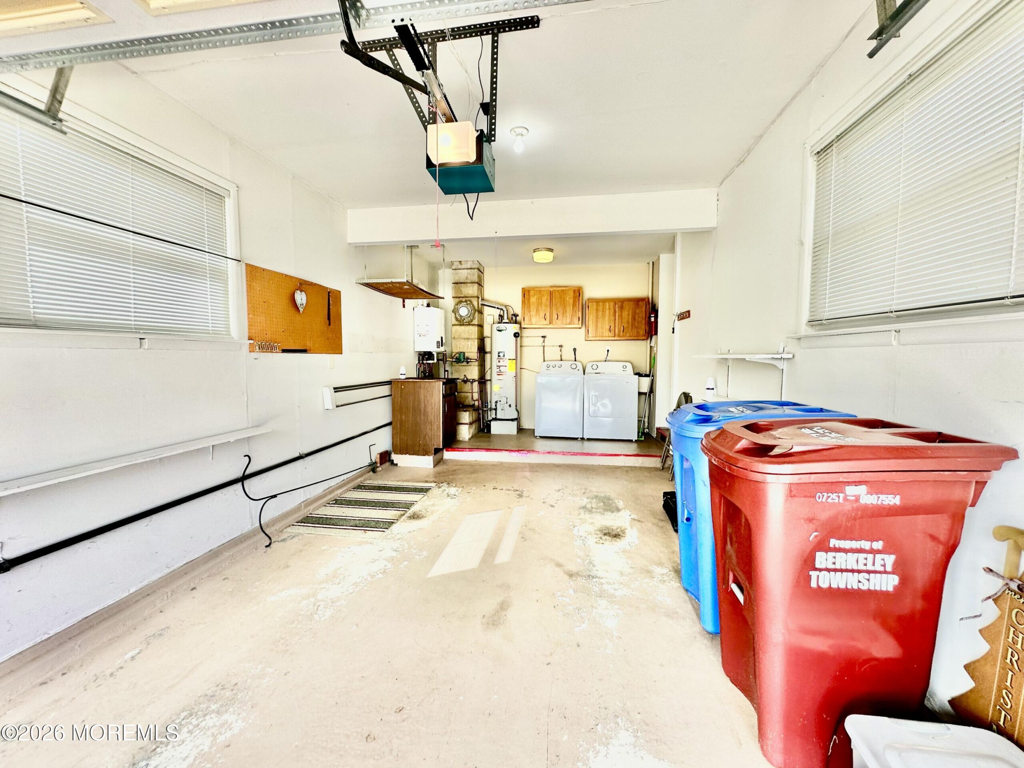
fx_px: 414
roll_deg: +0.4
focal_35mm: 14
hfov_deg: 102.1
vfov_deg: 85.7
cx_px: 512
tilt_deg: -7.4
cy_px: 384
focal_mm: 2.22
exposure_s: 1/99
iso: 40
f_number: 2.2
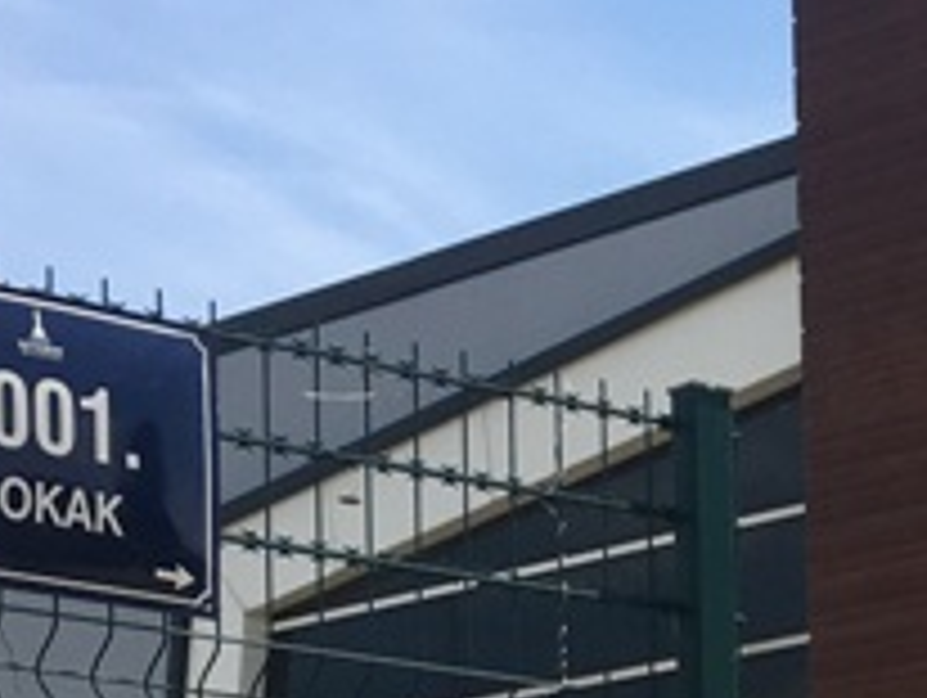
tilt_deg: -1.5
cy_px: 1581
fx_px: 3861
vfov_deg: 9.4
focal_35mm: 144
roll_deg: +0.4
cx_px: 1300
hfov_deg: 13.1
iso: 25
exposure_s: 1/1508
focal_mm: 4.15
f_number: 2.2
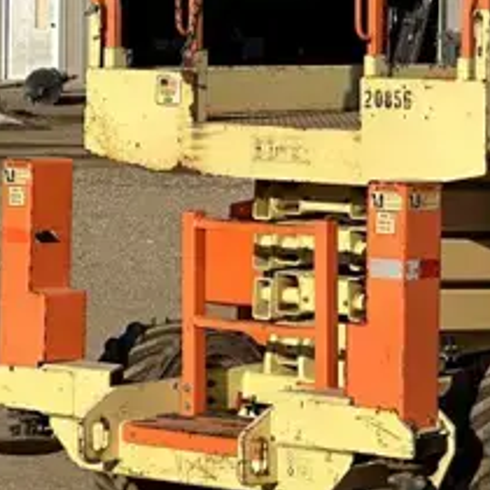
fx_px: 3315
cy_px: 140
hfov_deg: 8.4
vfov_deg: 8.4
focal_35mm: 207
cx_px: 576
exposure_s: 1/1143
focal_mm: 9
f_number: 2.8
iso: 32
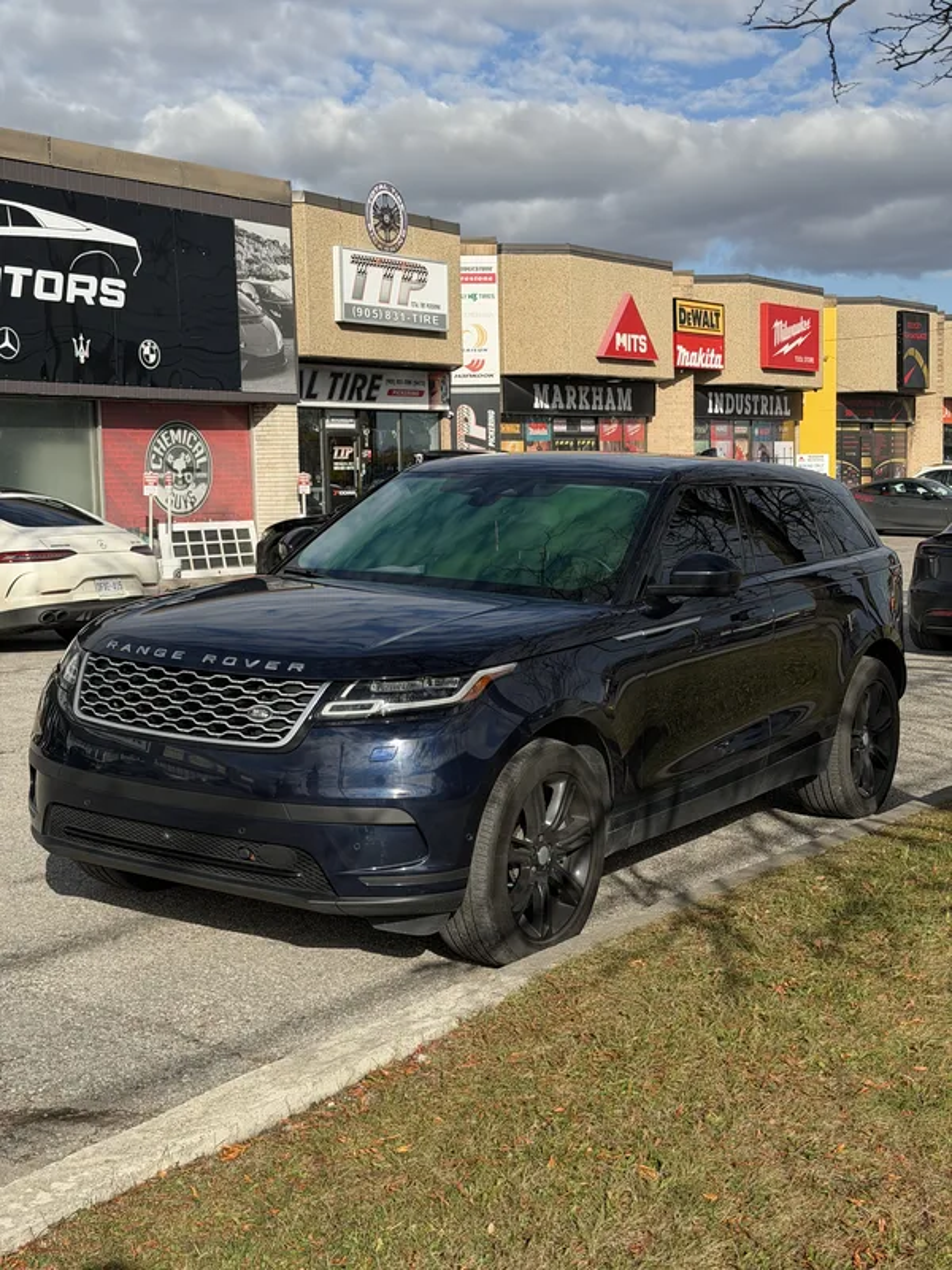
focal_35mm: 48
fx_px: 1760
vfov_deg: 39.7
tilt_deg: -5.0
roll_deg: +1.7
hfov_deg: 30.3
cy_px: 635
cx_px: 476
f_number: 1.78
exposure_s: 1/4587
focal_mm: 6.76
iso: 100
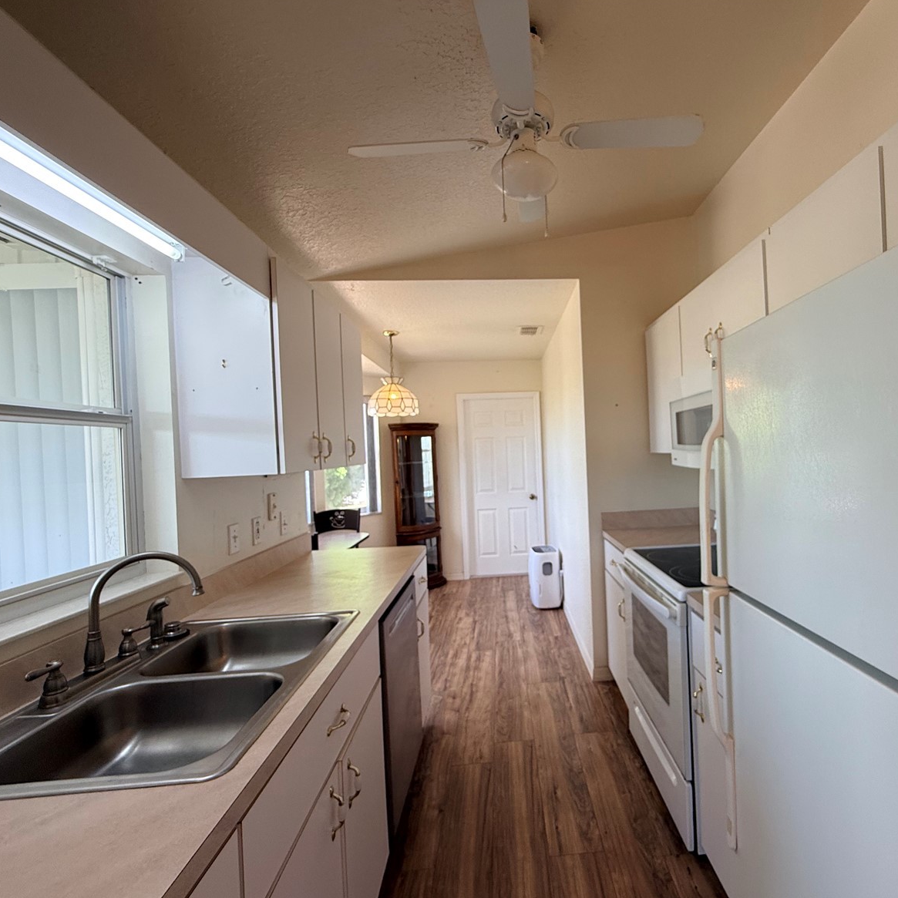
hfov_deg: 83.0
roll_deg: +1.9
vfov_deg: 84.0
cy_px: 455
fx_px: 499
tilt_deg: -0.3
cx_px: 539
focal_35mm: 17
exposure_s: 1/120
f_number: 2.2
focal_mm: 2.22
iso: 100
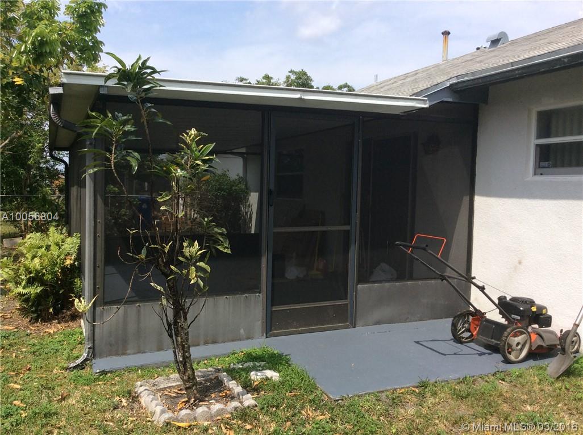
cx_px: 292
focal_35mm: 32
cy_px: 218
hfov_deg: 56.9
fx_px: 538
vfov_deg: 44.0
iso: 32
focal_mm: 3.3
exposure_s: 1/1362
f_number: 2.4
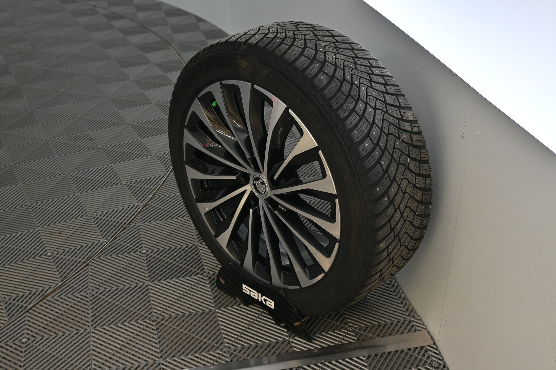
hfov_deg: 43.6
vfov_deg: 29.9
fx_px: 695
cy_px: 185
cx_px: 278
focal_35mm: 45
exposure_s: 1/50
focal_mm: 30
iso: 360
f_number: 4.8
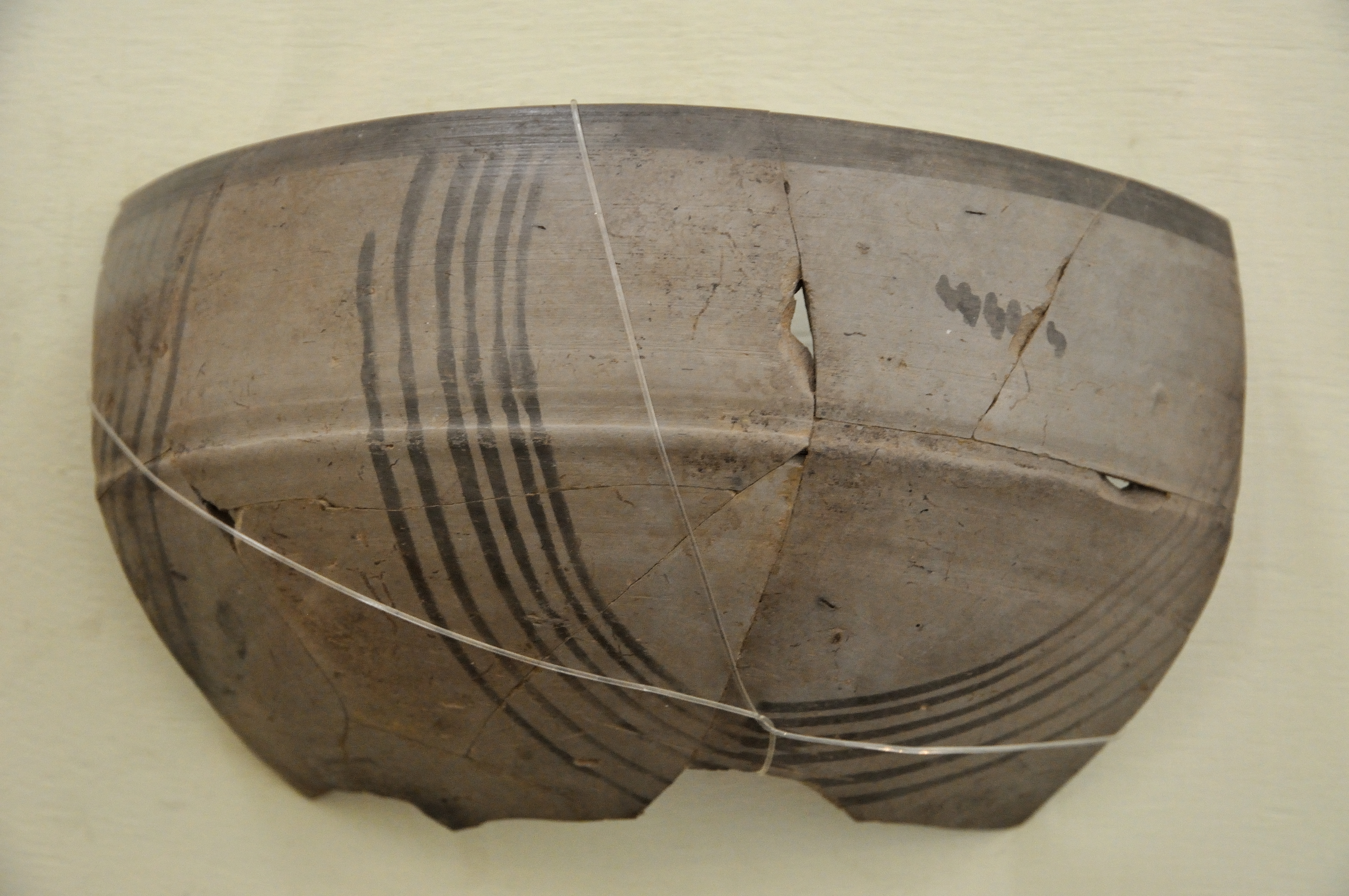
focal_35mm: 82
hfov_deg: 24.6
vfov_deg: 16.5
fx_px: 3088
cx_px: 674
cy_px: 448
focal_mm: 55
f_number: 5.3
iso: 1600
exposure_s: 1/20
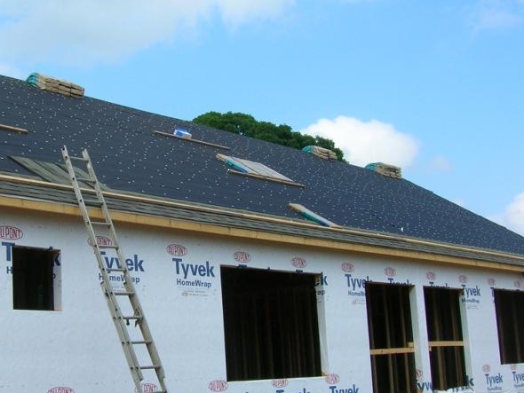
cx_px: 142
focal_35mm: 59
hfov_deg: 32.2
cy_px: 189
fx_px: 893
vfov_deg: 24.8
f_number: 4.9
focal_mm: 5.7
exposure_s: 1/364
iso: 50
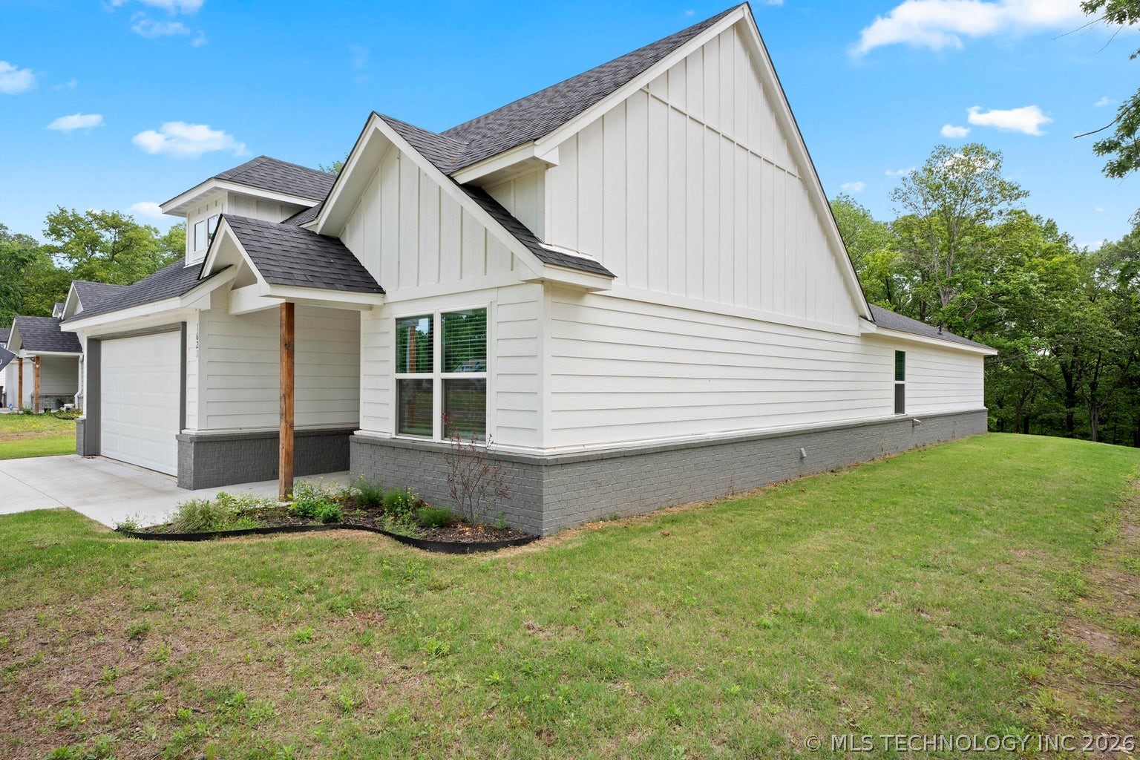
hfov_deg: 81.7
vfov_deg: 60.0
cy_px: 380
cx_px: 570
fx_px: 659
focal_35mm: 21
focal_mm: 20.8
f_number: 9
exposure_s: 1/60
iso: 200
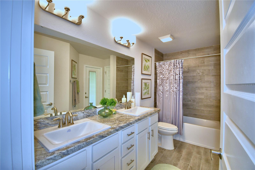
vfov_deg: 77.3
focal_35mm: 15
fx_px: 106
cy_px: 85
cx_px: 128
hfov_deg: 100.4
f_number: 4.5
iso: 200
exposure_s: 1/50
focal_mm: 10
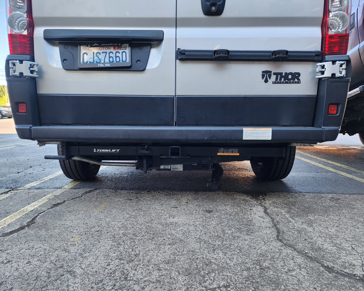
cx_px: 177
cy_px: 145
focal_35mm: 24
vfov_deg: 58.8
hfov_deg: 70.3
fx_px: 259
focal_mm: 6.4
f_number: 1.8
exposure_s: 1/180
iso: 100
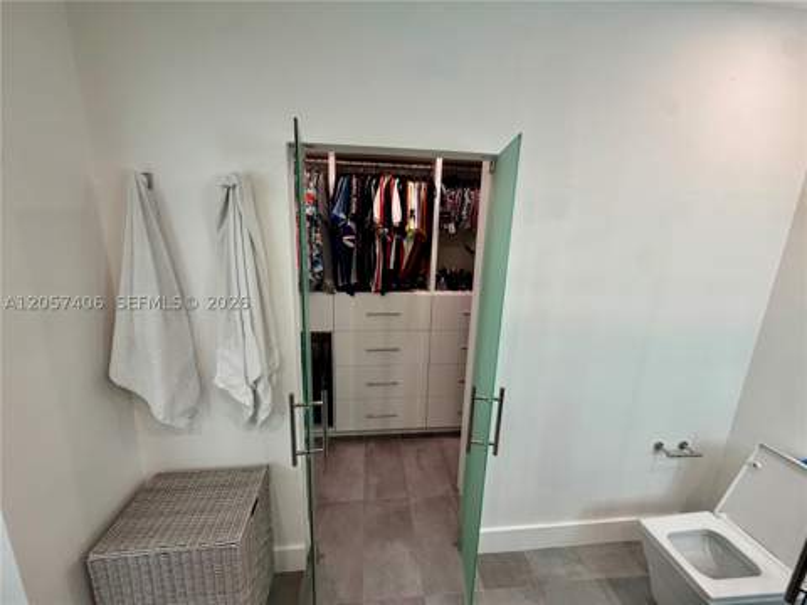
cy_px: 302
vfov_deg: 85.7
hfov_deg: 102.1
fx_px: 326
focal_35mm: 14
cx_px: 404
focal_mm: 2.22
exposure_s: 1/120
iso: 160
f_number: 2.2
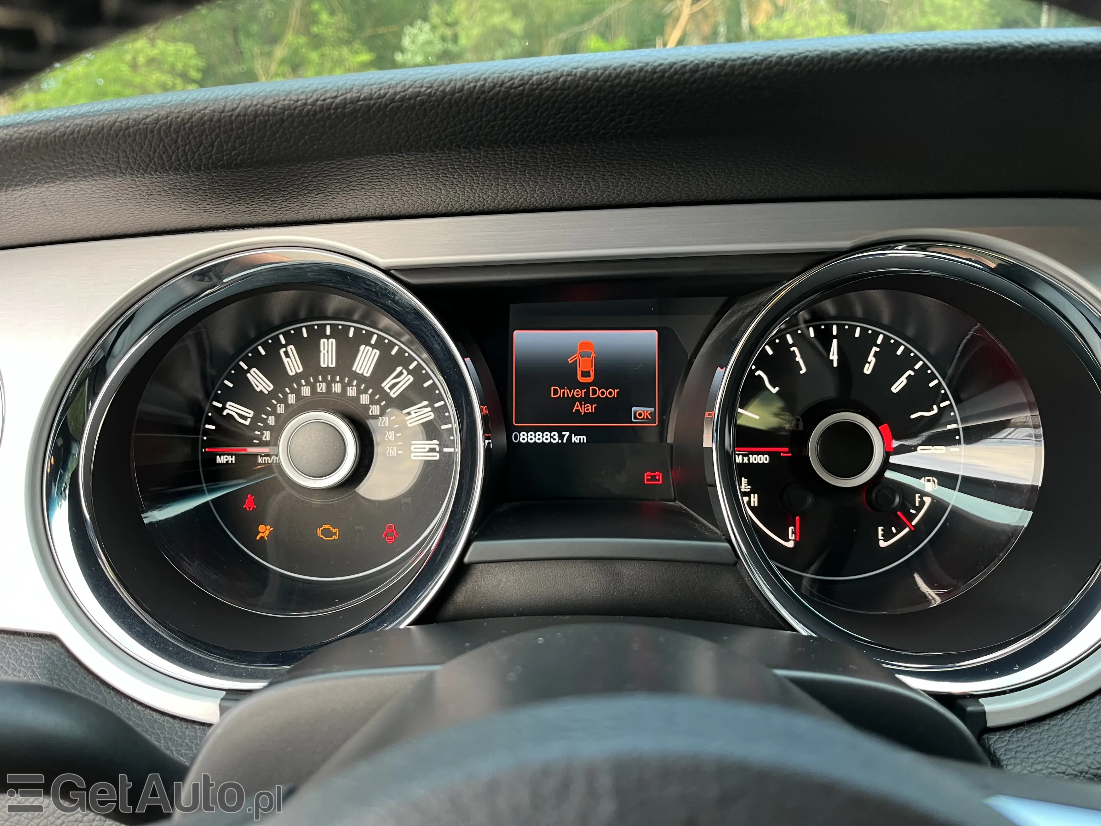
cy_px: 413
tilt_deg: -19.7
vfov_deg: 53.1
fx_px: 827
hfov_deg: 67.3
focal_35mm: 26
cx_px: 550
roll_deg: -1.6
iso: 100
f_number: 1.6
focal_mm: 5.1
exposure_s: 1/54
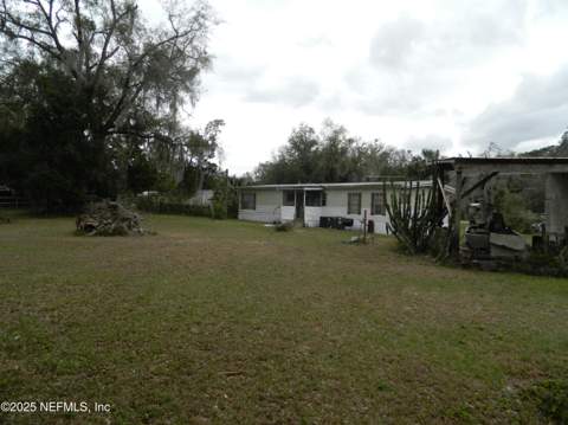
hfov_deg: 69.4
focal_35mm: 25
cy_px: 212
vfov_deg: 54.8
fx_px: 410
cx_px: 284
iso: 80
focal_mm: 4.5
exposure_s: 1/800
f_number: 3.1
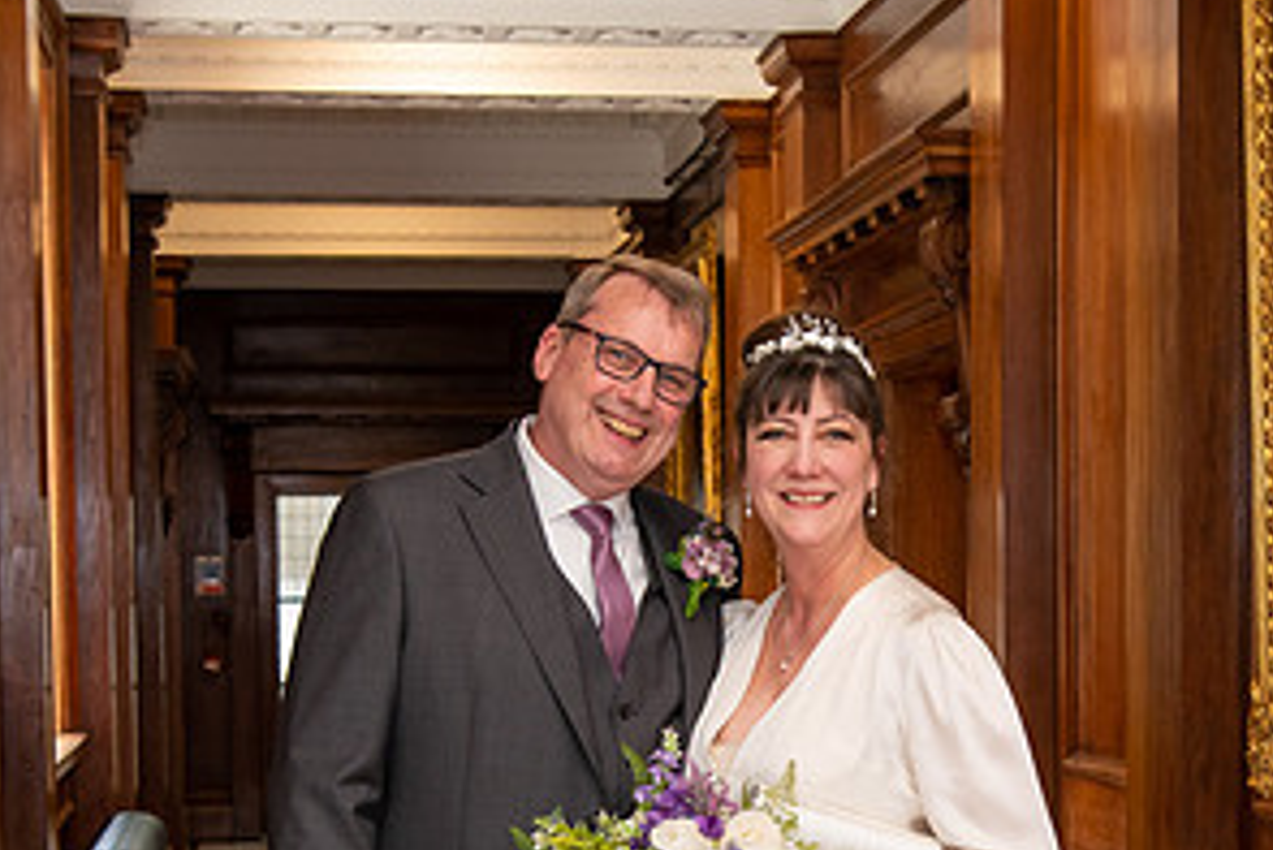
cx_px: 803
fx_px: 3078
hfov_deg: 23.3
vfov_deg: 15.4
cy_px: 853
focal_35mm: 87
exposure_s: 1/60
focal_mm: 35
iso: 400
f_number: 5.6
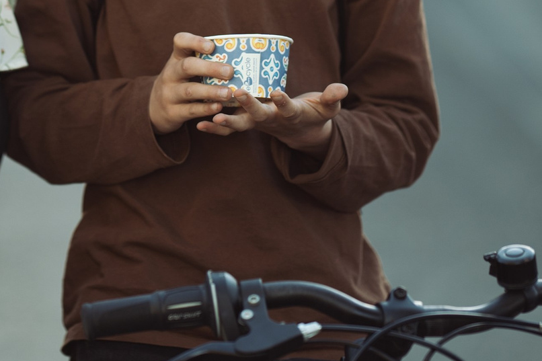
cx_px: 112
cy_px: -187
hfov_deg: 7.6
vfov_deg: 5.0
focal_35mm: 270
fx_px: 4064
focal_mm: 85
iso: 80
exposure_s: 1/320
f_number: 1.6
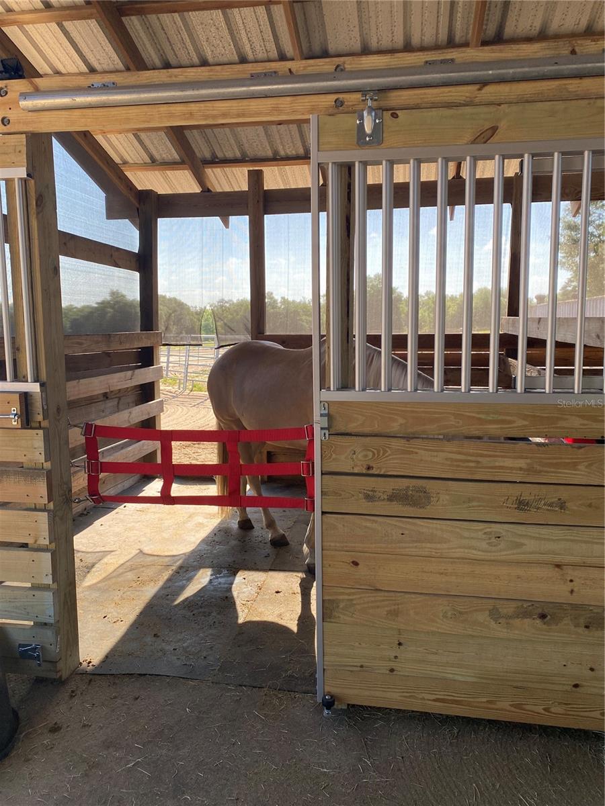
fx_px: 606
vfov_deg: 67.3
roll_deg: +0.2
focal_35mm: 26
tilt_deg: -7.8
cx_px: 302
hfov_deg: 53.1
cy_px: 403
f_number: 1.8
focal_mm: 4.25
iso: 32
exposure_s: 1/428
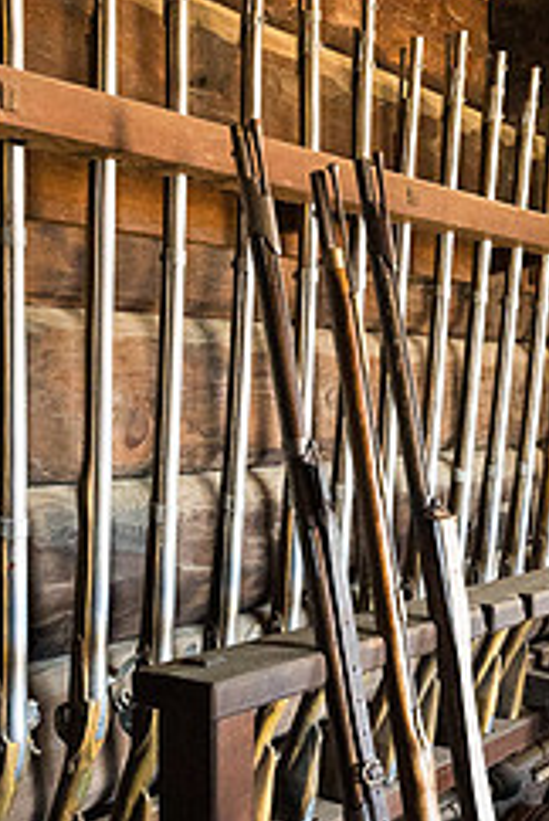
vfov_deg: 37.5
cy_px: 584
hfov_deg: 26.0
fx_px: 1186
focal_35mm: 52
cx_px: 342
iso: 10000
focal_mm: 28
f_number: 8
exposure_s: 1/30
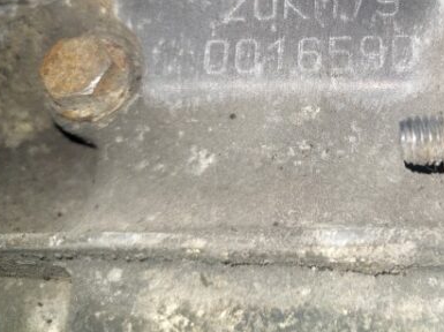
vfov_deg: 35.8
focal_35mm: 39
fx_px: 500
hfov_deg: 46.2
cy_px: 75
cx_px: 334
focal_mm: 5.23
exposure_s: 1/100
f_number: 1.8
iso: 50
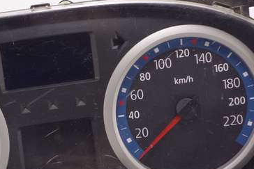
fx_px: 939
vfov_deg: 10.3
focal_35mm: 133
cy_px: 136
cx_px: 49
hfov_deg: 15.3
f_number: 3.5
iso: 320
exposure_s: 1/60
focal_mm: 21.77
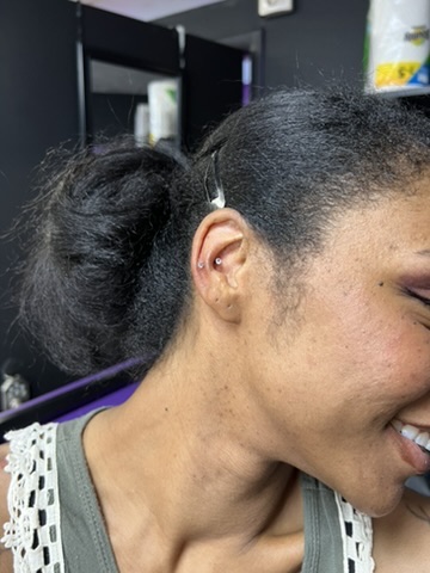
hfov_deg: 53.1
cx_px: 215
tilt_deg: -8.7
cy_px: 286
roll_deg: +0.2
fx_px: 431
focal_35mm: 26
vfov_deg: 67.3
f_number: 1.5
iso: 80
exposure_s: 1/60
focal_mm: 5.7
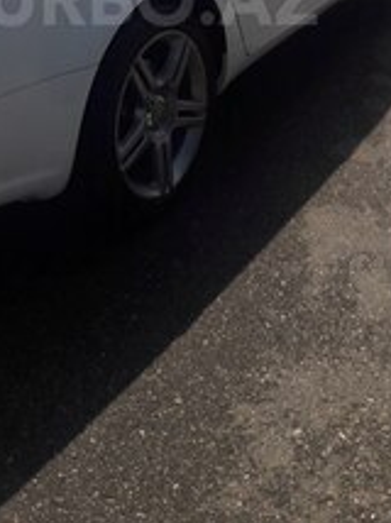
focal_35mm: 65
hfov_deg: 22.4
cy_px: -2
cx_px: 130
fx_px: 981
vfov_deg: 28.0
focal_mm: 3.7
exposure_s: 1/2915
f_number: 1.9
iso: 40
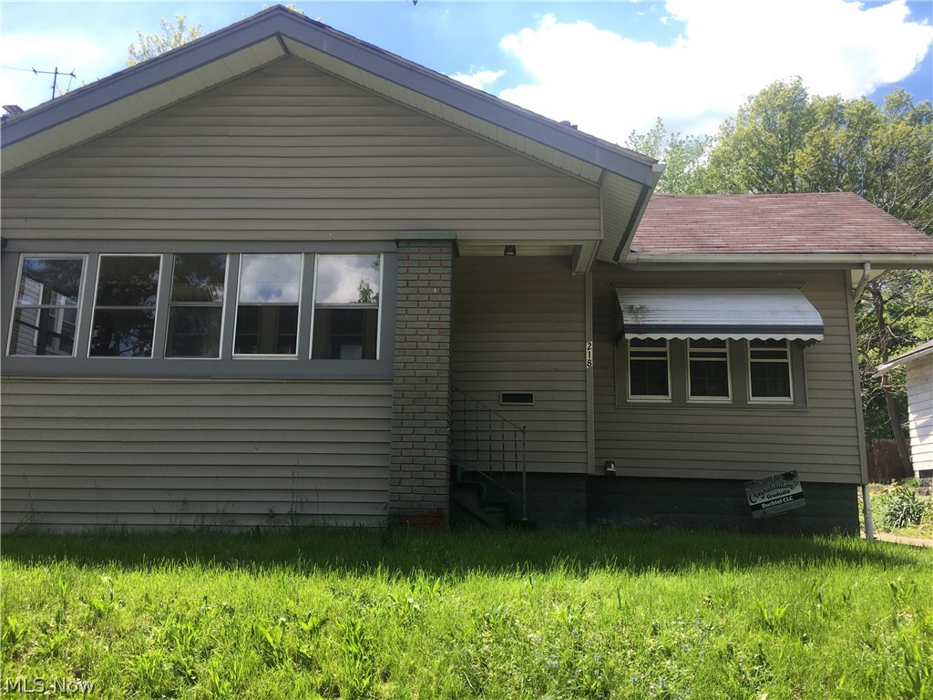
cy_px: 350
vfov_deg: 48.2
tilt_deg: +13.3
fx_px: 782
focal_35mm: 29
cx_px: 466
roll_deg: -1.1
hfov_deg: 61.7
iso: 25
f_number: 2.2
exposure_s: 1/668
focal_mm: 4.15
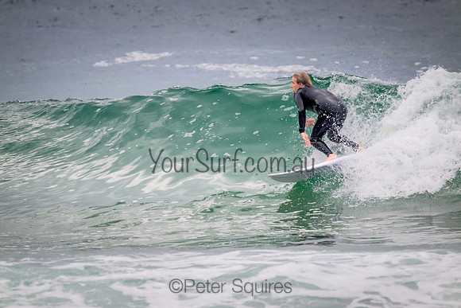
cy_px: 154
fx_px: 10246
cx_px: 230
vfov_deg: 1.7
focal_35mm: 800
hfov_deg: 2.6
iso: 3200
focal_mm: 800
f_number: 11
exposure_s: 1/1600
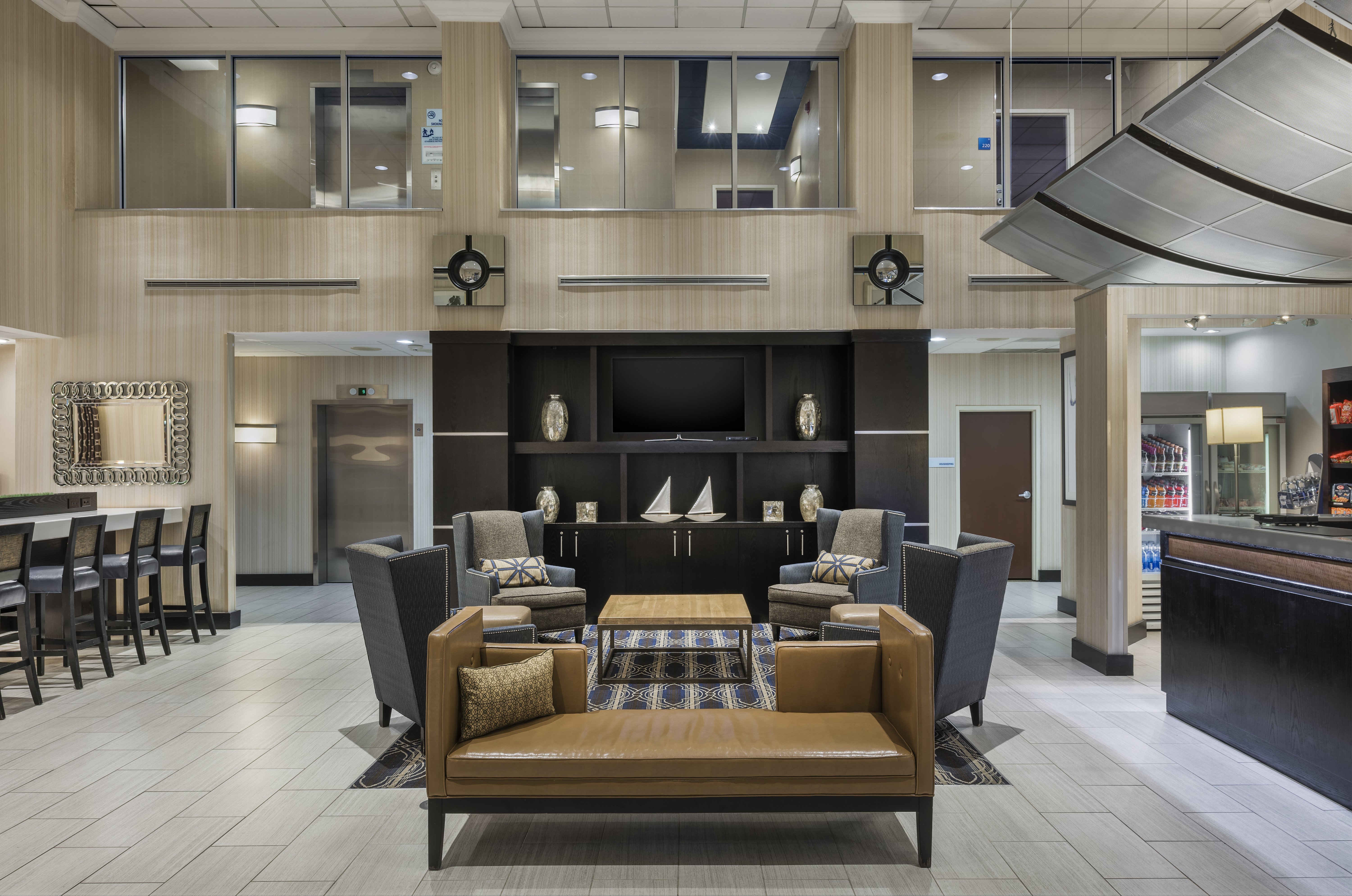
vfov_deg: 53.0
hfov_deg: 73.8
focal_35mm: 24
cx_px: 676
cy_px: 448
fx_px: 900
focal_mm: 24
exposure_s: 1/1.25
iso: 100
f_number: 11
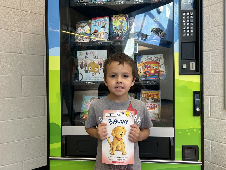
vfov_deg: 53.1
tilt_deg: -0.4
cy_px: 85
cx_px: 113
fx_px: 170
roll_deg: +1.0
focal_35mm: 26
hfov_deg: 67.3
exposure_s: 1/120
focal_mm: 5.7
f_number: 1.5
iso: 80
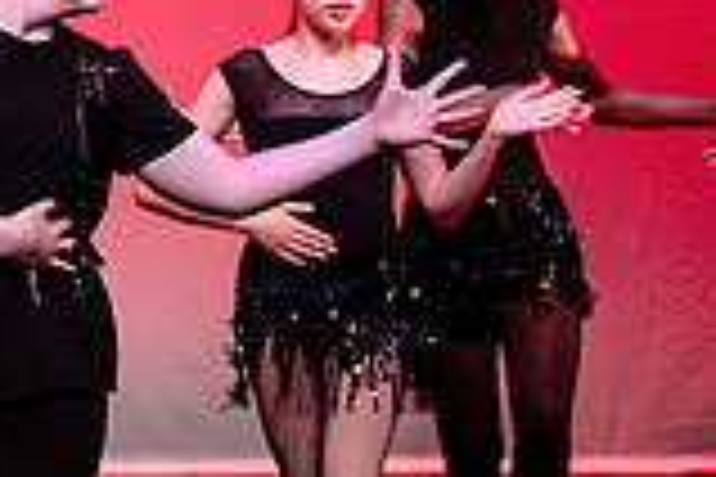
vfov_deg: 2.8
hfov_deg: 4.1
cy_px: 205
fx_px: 9804
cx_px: -853
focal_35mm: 493
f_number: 2.8
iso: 1250
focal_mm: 110
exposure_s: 1/640
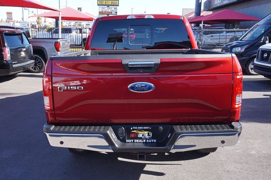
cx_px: 132
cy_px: 90
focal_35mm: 33
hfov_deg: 57.9
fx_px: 245
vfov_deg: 40.5
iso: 100
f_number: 6.3
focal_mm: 21
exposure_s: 1/80
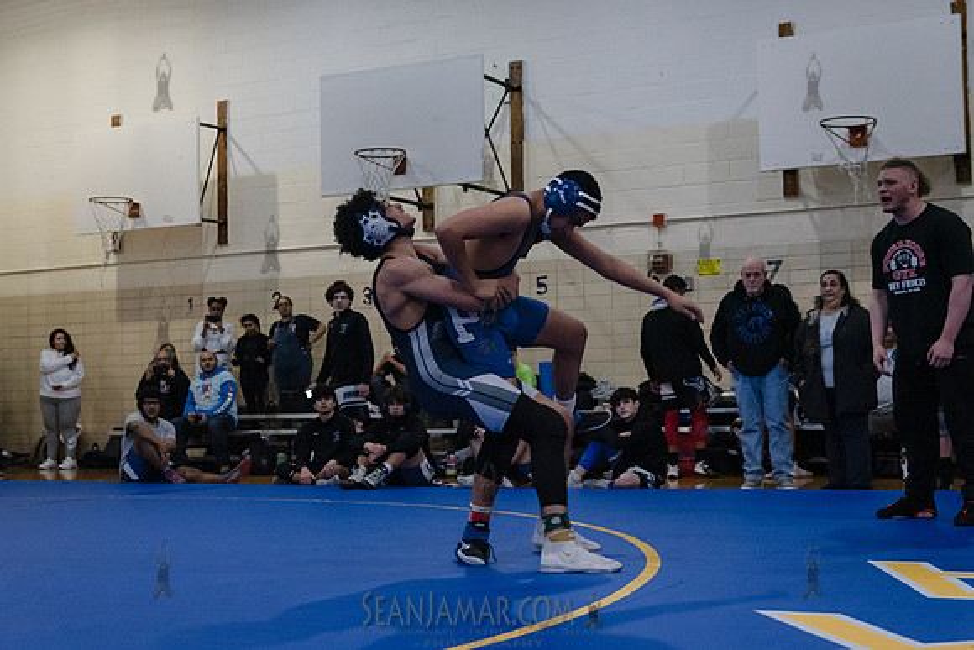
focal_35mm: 52
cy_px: 325
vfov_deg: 26.2
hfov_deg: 38.4
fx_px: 1397
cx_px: 487
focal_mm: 44
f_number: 3.2
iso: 6400
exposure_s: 1/400
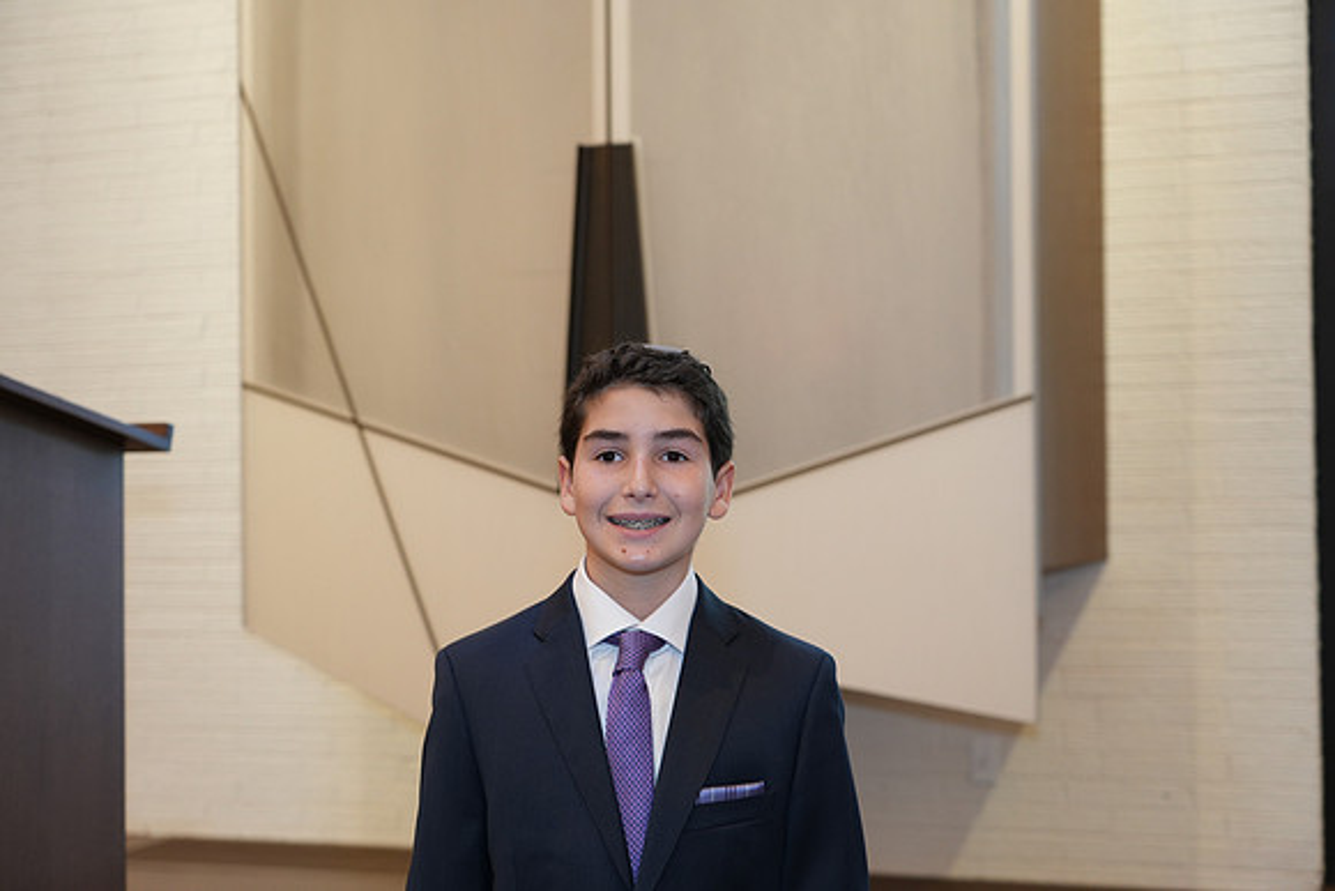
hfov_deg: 32.9
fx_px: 2263
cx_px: 668
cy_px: 446
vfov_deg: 22.3
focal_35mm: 61
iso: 800
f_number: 4
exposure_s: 1/80
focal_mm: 61
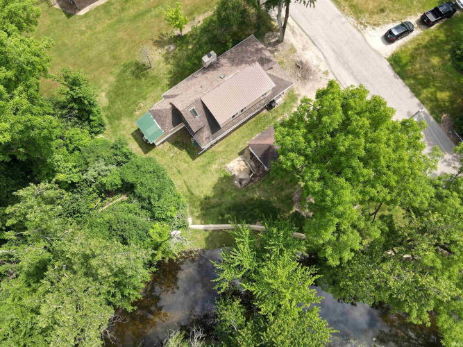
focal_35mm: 24
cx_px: 232
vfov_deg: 56.8
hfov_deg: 71.6
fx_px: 321
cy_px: 174
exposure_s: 1/320
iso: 110
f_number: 2.8
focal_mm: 4.5
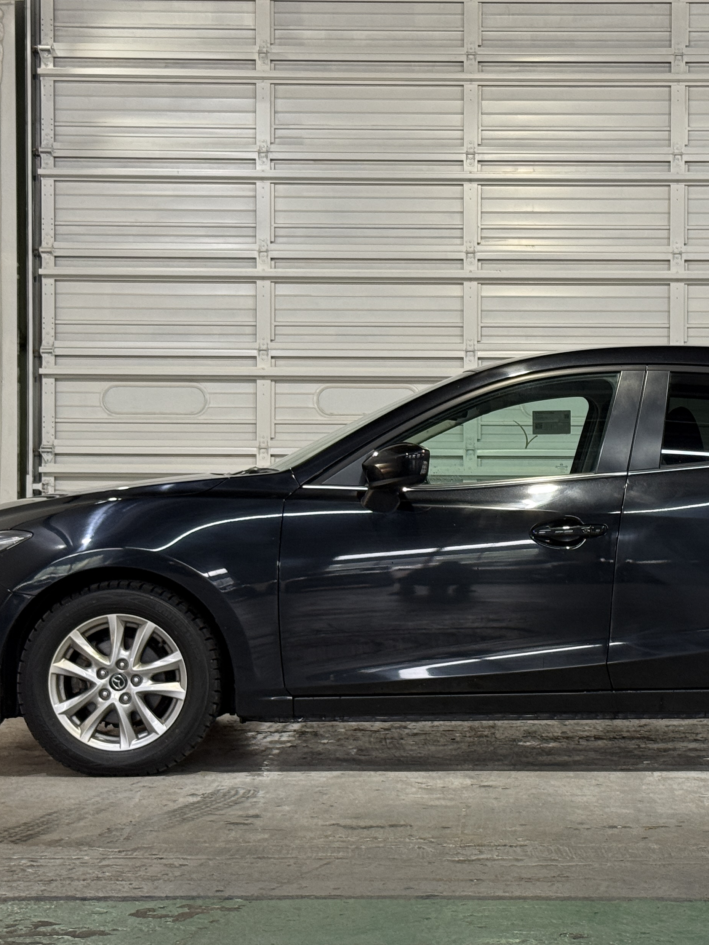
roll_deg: -1.0
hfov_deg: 18.8
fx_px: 2130
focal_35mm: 78
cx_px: 520
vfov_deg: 25.0
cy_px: 484
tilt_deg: +0.5
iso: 80
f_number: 1.78
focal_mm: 6.76
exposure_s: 1/60
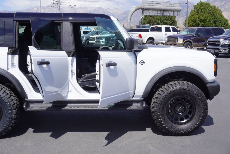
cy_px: 77
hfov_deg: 43.6
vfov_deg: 29.9
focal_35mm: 45
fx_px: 288
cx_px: 115
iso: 100
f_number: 11
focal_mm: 30
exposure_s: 1/160
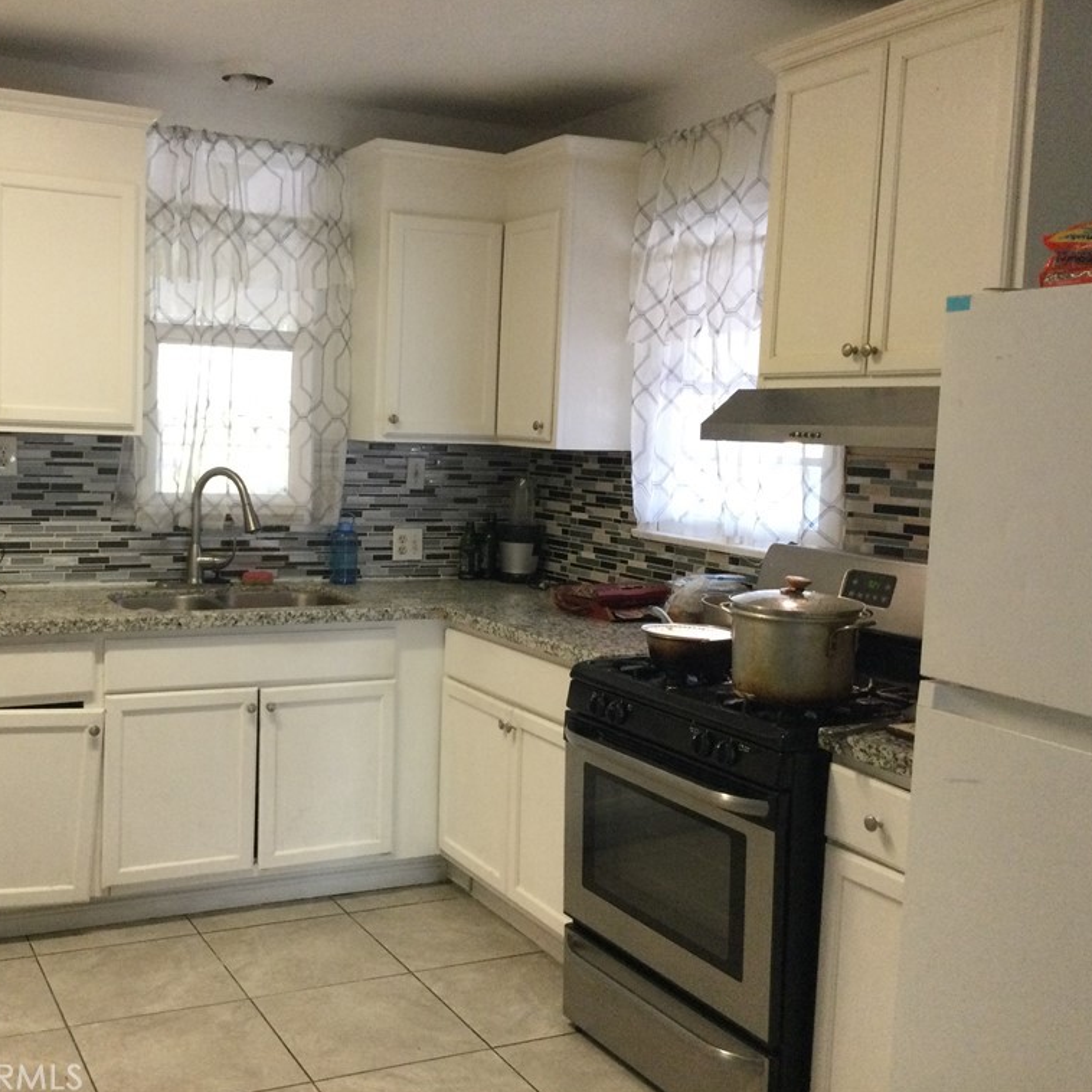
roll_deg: -4.6
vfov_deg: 44.9
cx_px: 399
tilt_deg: -7.9
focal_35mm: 37
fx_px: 1321
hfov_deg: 44.5
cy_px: 545
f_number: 2.4
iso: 125
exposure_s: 1/30
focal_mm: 3.3
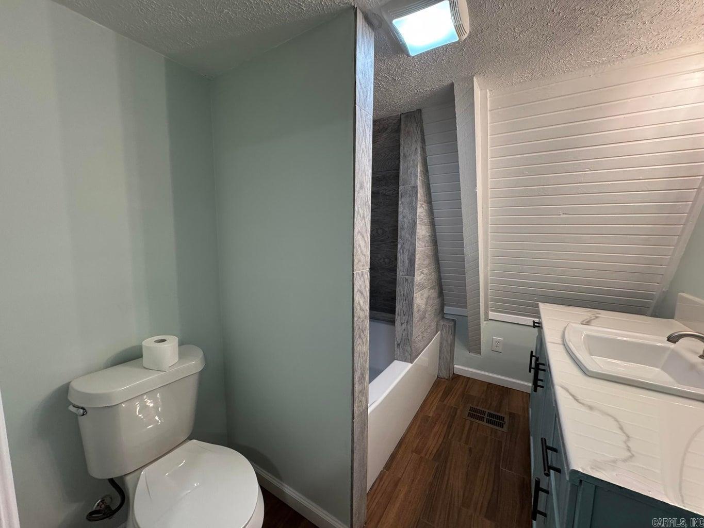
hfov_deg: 102.1
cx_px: 352
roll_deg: -0.2
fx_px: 285
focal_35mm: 14
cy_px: 264
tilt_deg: -5.9
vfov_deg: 85.7
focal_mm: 2.22
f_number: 2.2
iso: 250
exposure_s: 1/120
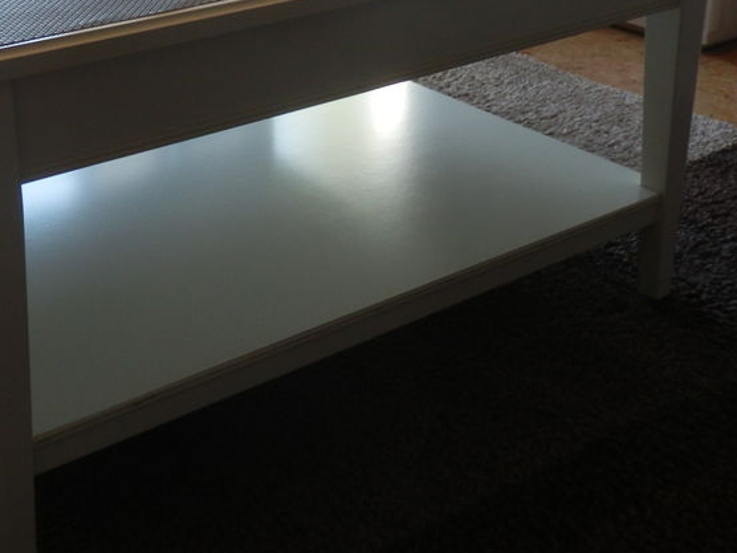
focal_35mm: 54
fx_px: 1150
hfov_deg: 35.2
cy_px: 134
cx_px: 240
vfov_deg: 26.7
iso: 160
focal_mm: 5.5
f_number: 3.3
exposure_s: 1/60
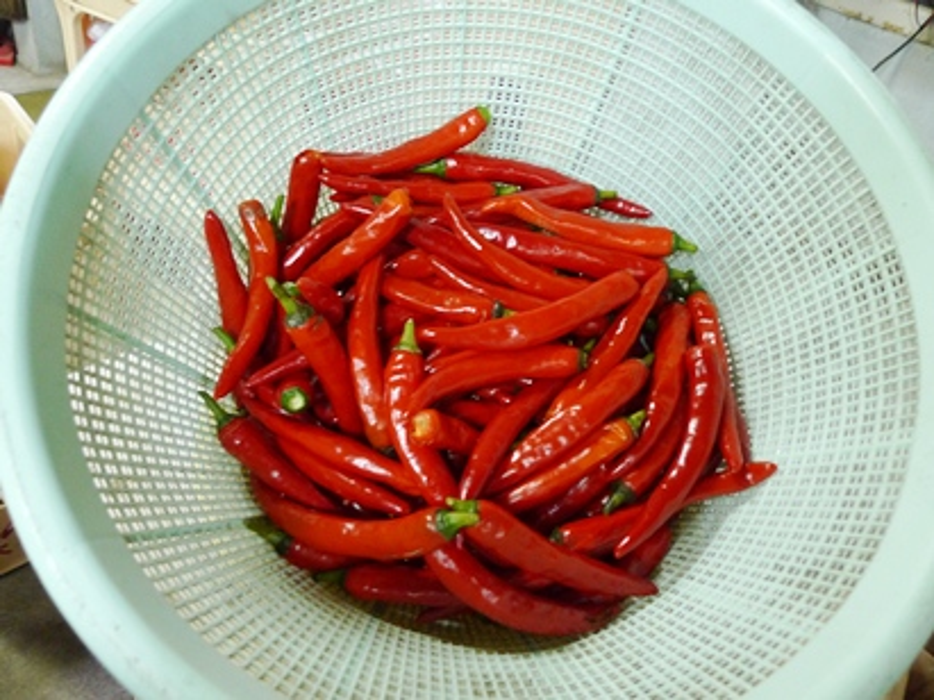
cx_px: 467
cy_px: 350
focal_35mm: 24
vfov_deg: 56.8
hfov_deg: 71.6
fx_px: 647
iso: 400
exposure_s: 1/15
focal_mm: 5.1
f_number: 2
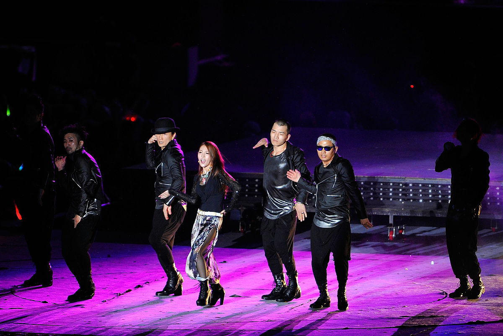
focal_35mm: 600
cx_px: 252
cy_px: 168
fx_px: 8386
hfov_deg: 3.4
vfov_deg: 2.3
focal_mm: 600
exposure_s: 1/640
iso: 3200
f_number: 4
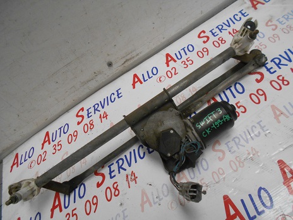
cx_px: 146
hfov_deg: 67.3
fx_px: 220
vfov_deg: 53.1
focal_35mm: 26
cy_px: 110
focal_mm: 4.6
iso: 400
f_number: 3.2
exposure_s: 1/30
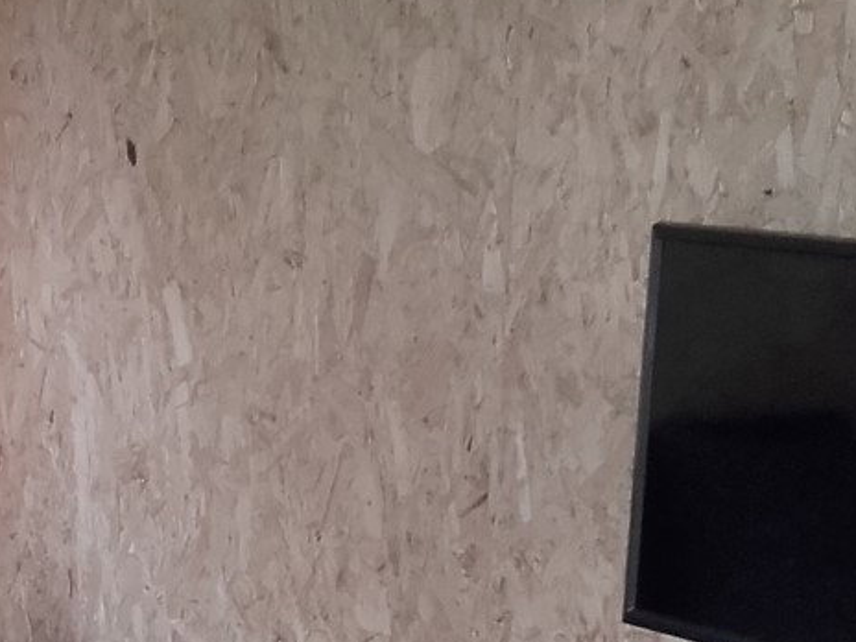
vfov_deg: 13.6
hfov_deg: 17.9
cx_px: -20
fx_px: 2646
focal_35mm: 107
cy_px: 670
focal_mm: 3.31
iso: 120
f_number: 2.2
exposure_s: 1/25
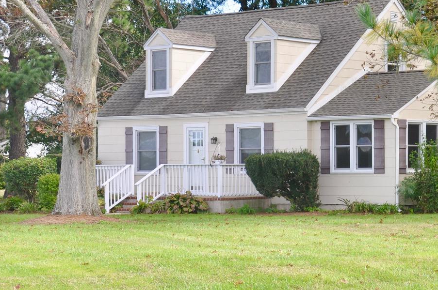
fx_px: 1447
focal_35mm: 119
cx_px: 319
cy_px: 180
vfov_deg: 11.5
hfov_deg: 17.1
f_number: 7.1
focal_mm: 35
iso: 200
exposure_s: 1/200
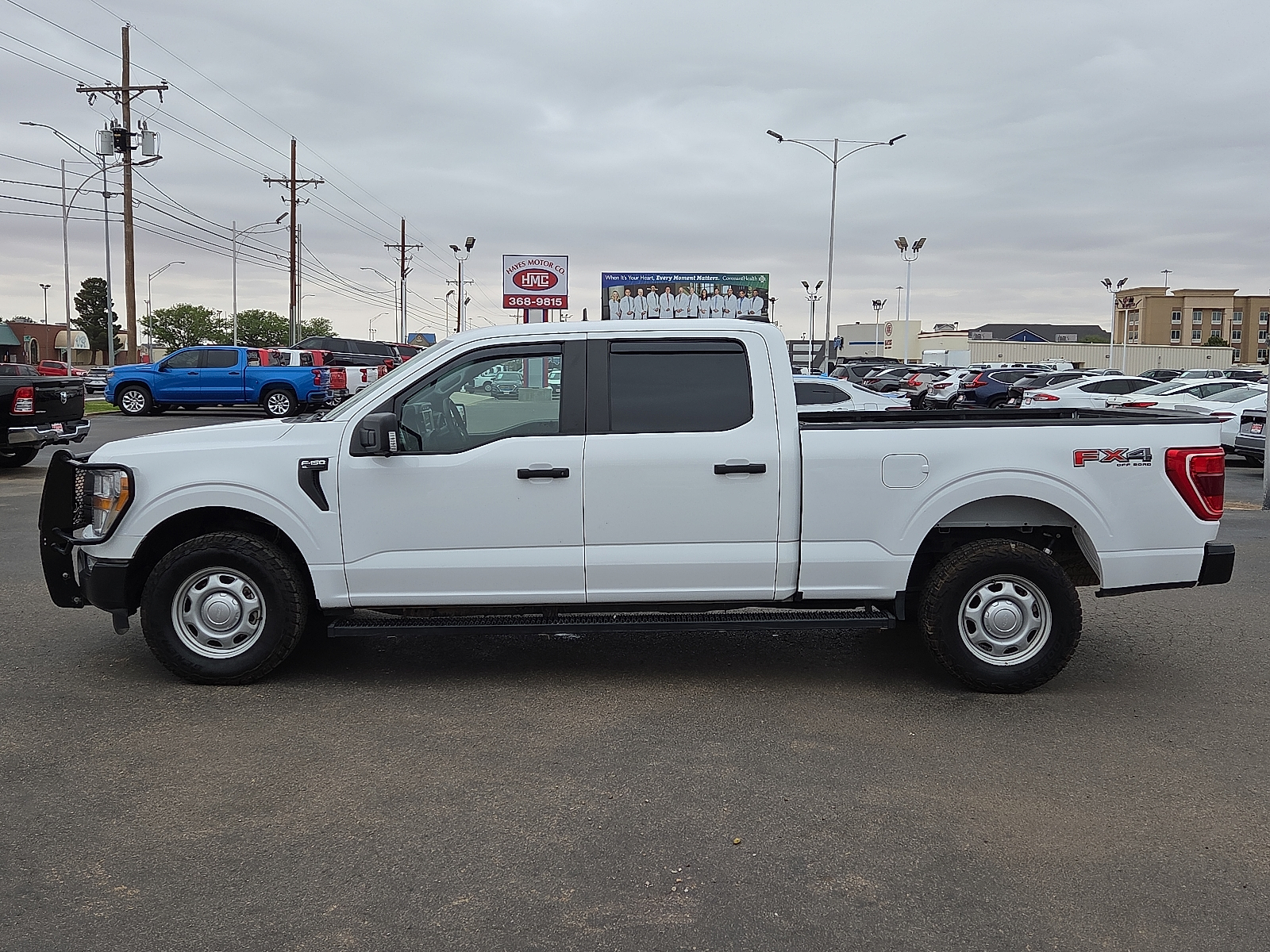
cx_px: 635
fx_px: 1174
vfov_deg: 44.2
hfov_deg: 56.8
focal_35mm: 32
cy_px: 476
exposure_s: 1/2500
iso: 76
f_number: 1.8
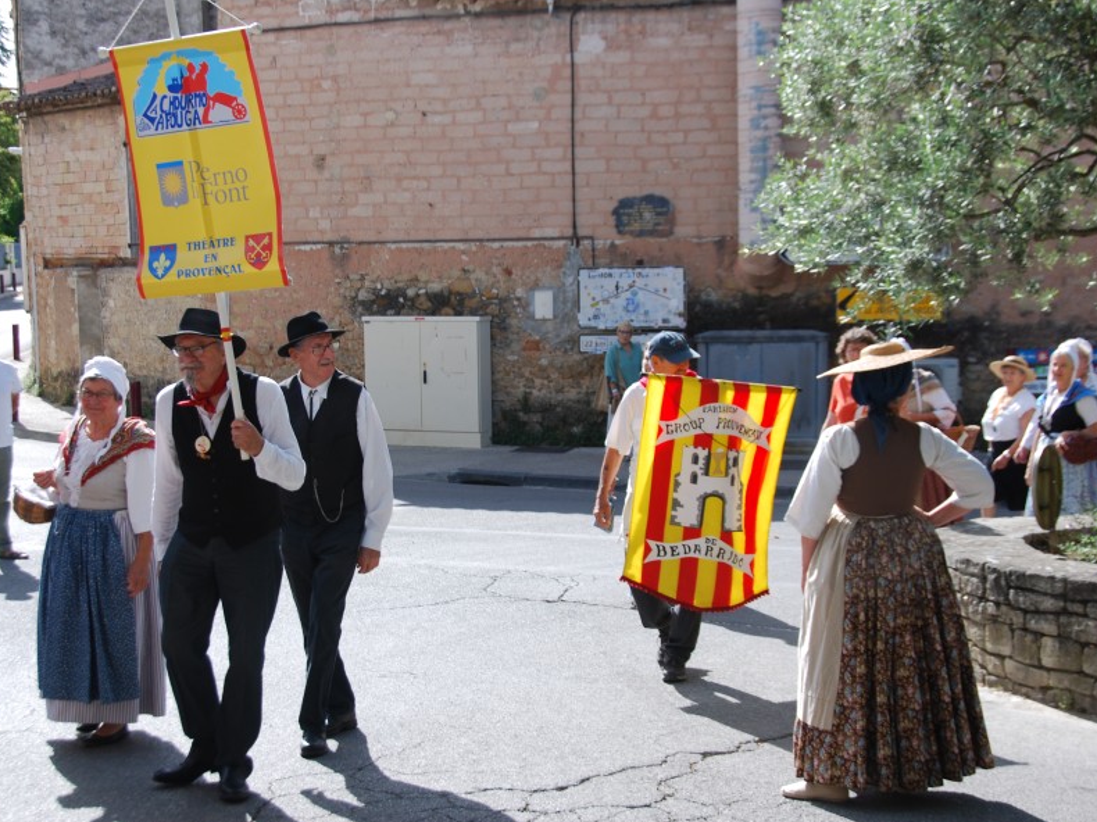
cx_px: 490
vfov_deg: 24.8
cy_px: 415
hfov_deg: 32.7
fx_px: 1869
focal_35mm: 59
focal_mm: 36
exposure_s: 1/200
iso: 100
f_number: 7.1
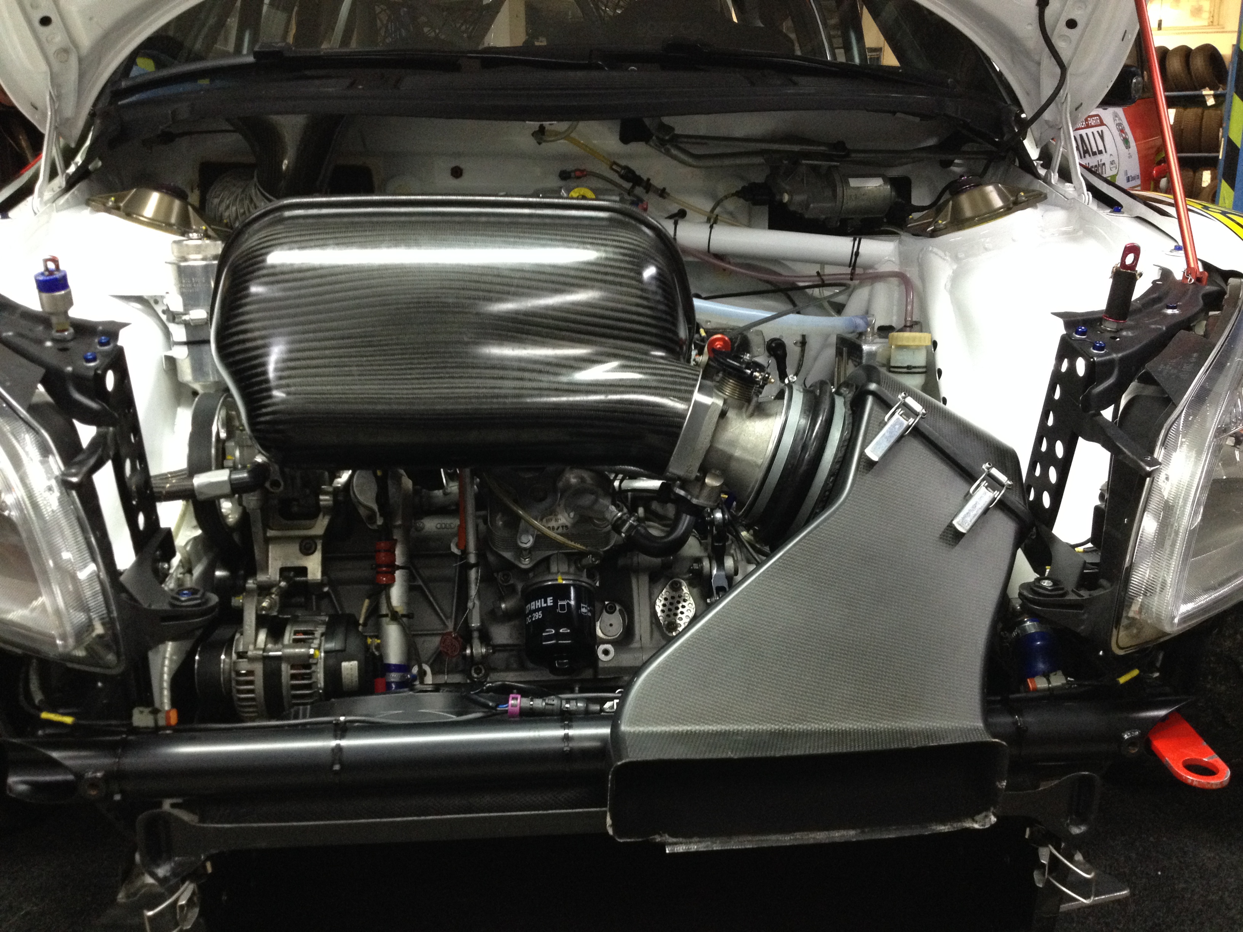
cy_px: 466
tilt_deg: -14.7
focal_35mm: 35
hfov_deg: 52.6
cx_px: 622
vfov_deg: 40.7
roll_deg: -0.8
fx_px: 1257
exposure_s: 1/20
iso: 250
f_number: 2.4
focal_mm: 4.28
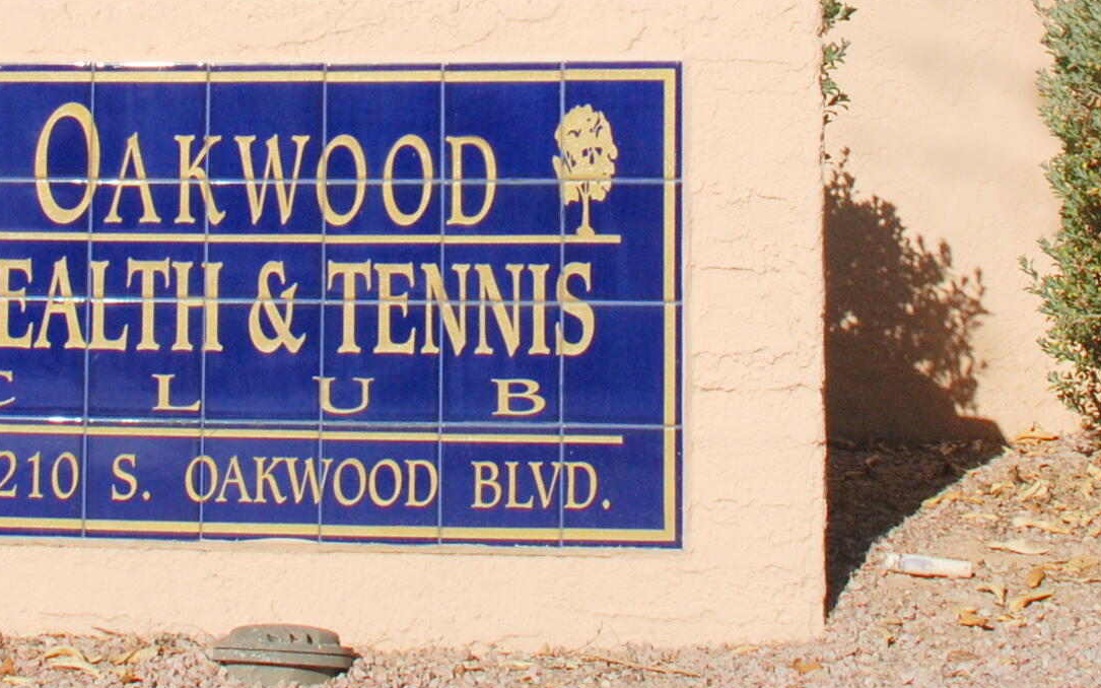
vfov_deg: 14.1
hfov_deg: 23.0
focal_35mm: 90
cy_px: -133
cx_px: 375
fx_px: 2700
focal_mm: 22
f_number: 13
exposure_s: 1/640
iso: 320
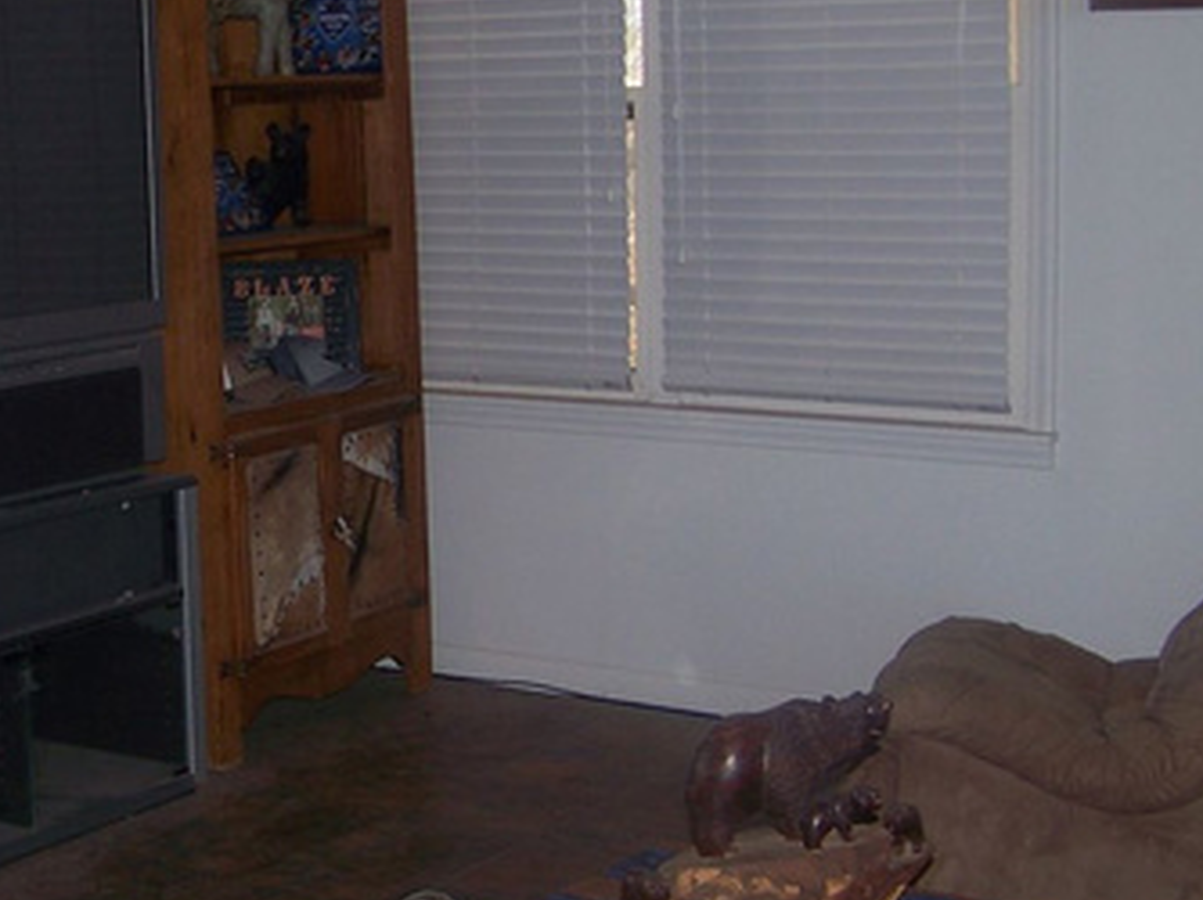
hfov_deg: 27.5
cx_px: 194
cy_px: 461
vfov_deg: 21.3
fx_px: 2396
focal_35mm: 69
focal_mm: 5.85
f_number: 2.8
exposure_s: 1/125
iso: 64
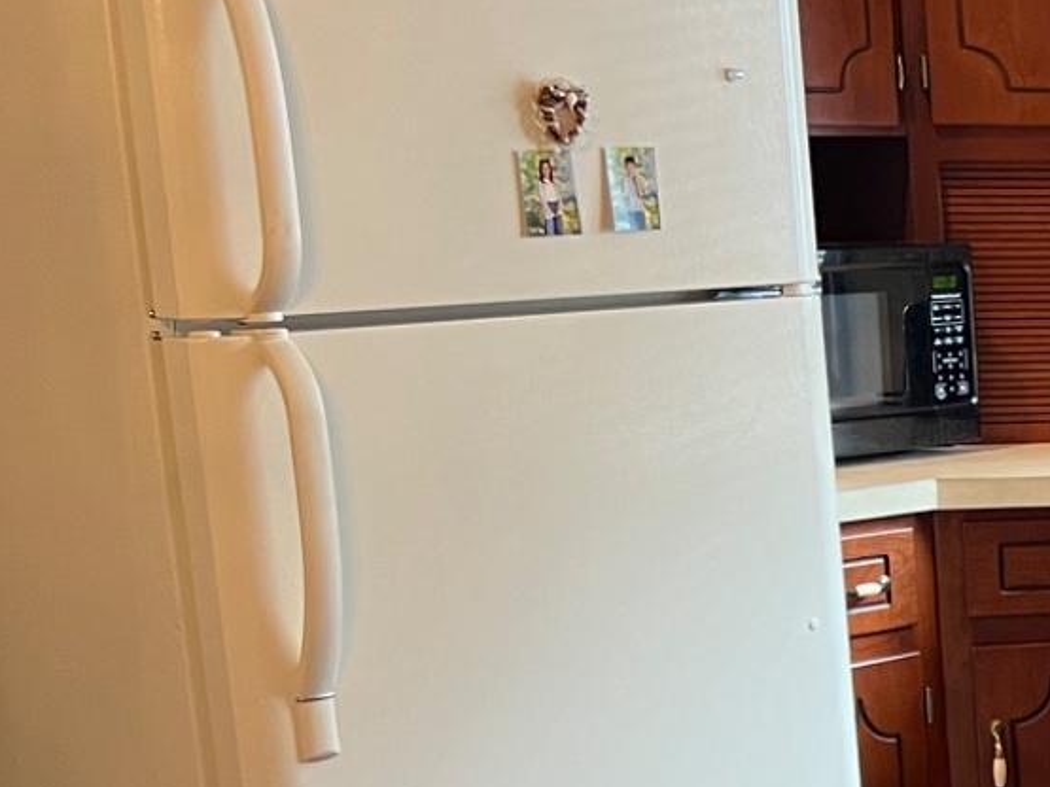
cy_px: 677
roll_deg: +0.0
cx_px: 1871
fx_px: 2911
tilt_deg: -11.1
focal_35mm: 96
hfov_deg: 17.0
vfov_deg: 15.3
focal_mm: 5.7
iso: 160
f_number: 1.5
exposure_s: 1/60
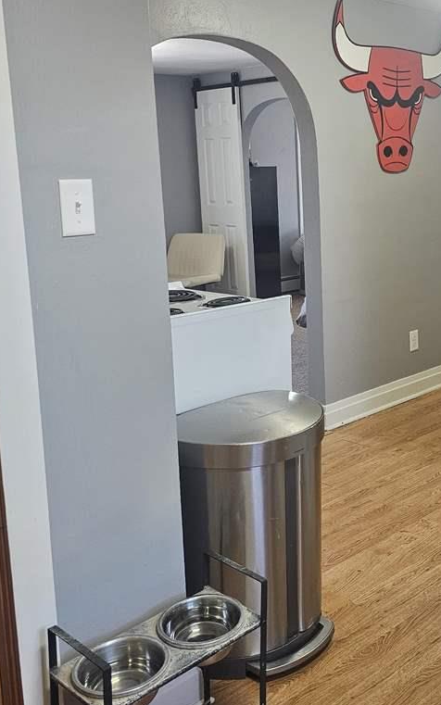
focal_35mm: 41
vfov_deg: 47.9
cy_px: 281
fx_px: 788
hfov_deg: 30.5
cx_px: 349
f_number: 1.7
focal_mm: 6.3
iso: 250
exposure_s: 1/120
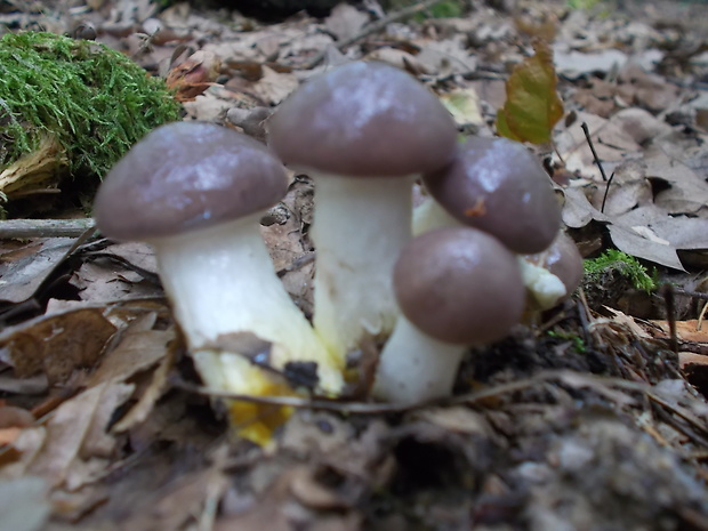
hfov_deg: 54.0
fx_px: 695
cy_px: 266
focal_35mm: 34
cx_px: 354
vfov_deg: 41.8
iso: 200
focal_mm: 6
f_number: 3.6
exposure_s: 1/25
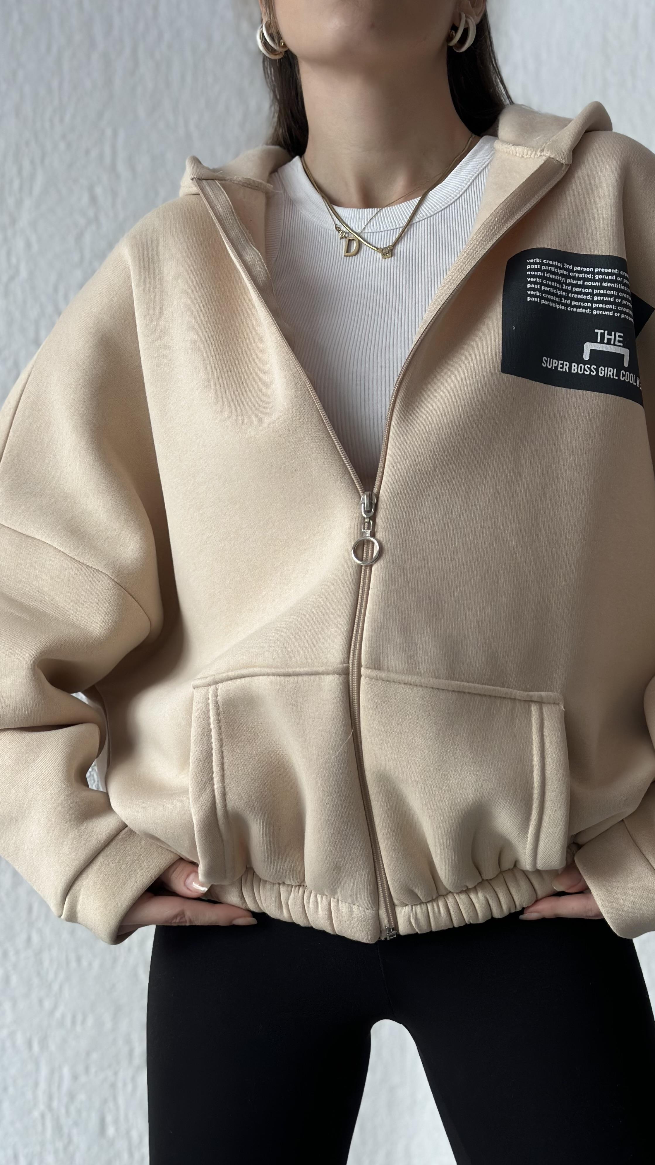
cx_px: 424
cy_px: 585
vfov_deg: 39.2
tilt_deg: +4.5
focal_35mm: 53
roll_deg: +0.6
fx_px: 1636
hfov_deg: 22.6
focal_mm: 6.86
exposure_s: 1/60
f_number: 1.78
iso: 200
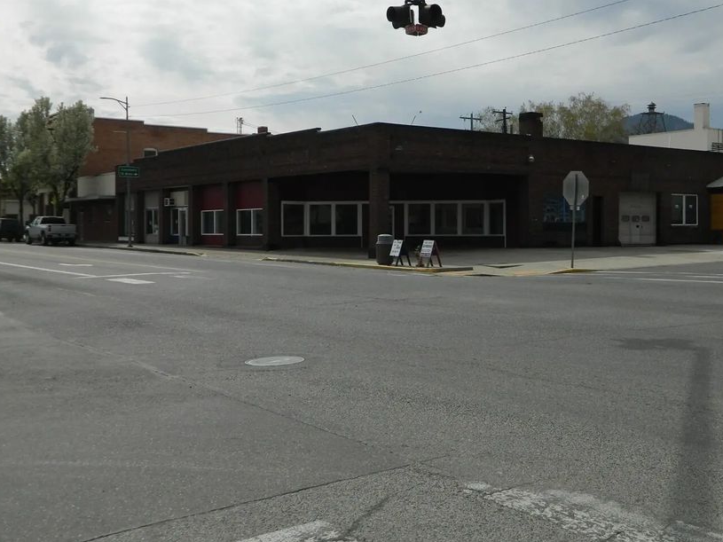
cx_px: 444
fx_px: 919
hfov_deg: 42.7
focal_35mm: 44
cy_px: 240
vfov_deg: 32.8
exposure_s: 1/320
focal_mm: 6.2
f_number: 9.4
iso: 80
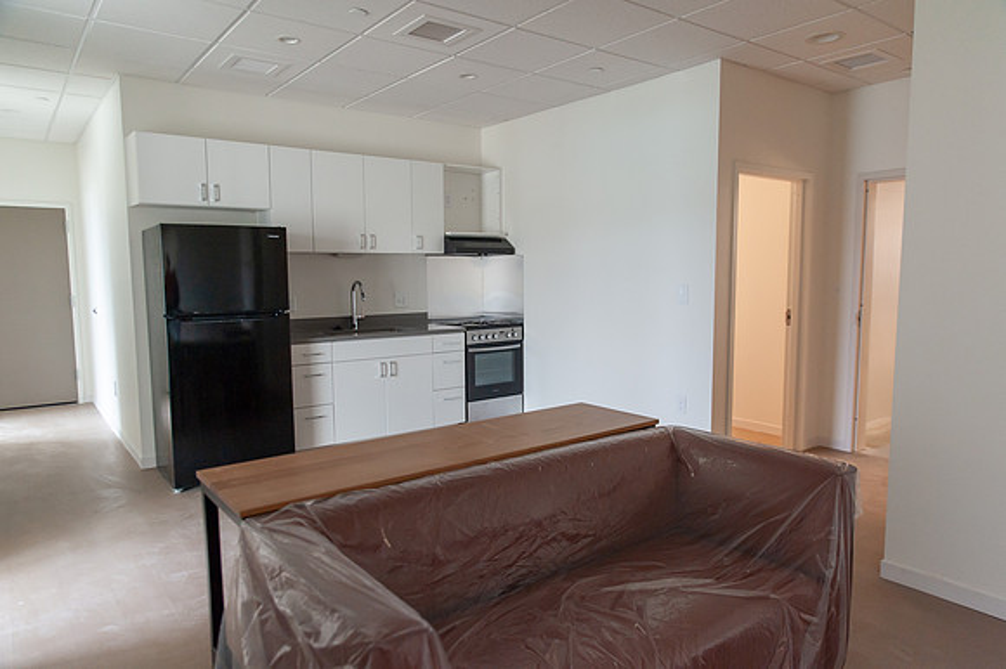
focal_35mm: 24
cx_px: 503
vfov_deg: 53.1
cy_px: 334
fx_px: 670
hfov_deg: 73.8
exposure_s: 1/125
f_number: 2.8
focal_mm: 24
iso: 640
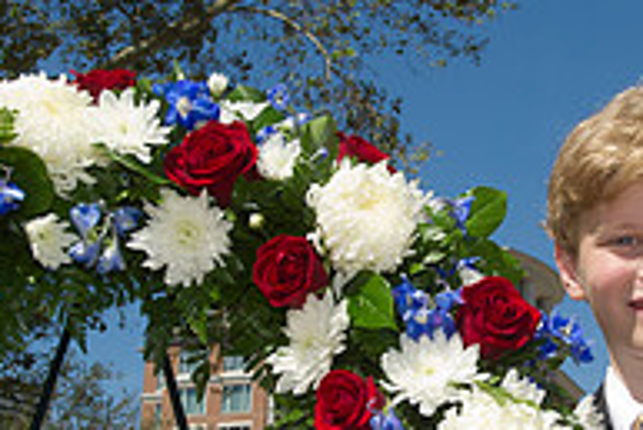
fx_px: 1823
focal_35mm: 102
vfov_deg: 13.4
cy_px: 257
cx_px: 470
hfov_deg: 19.9
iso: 200
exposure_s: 1/320
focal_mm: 34
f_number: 9
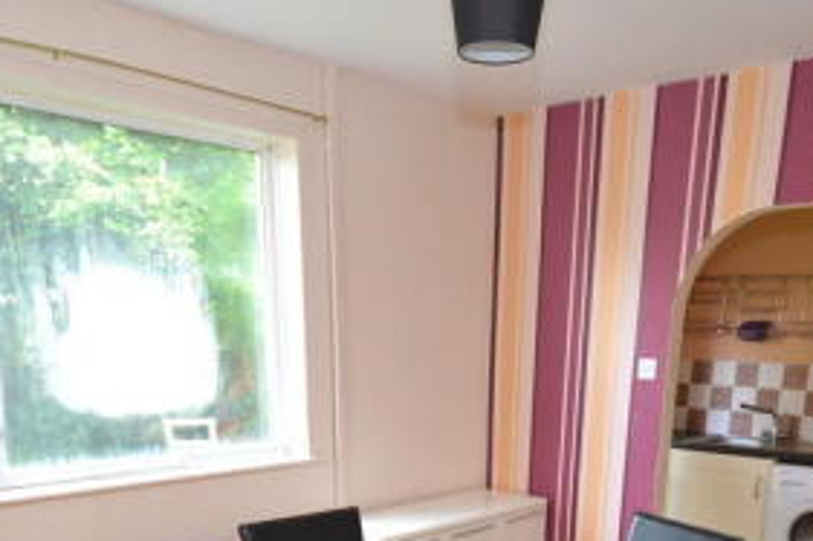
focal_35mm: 35
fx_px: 790
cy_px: 629
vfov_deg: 32.2
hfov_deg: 54.3
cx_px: 461
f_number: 4
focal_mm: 10
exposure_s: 1/60
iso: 900
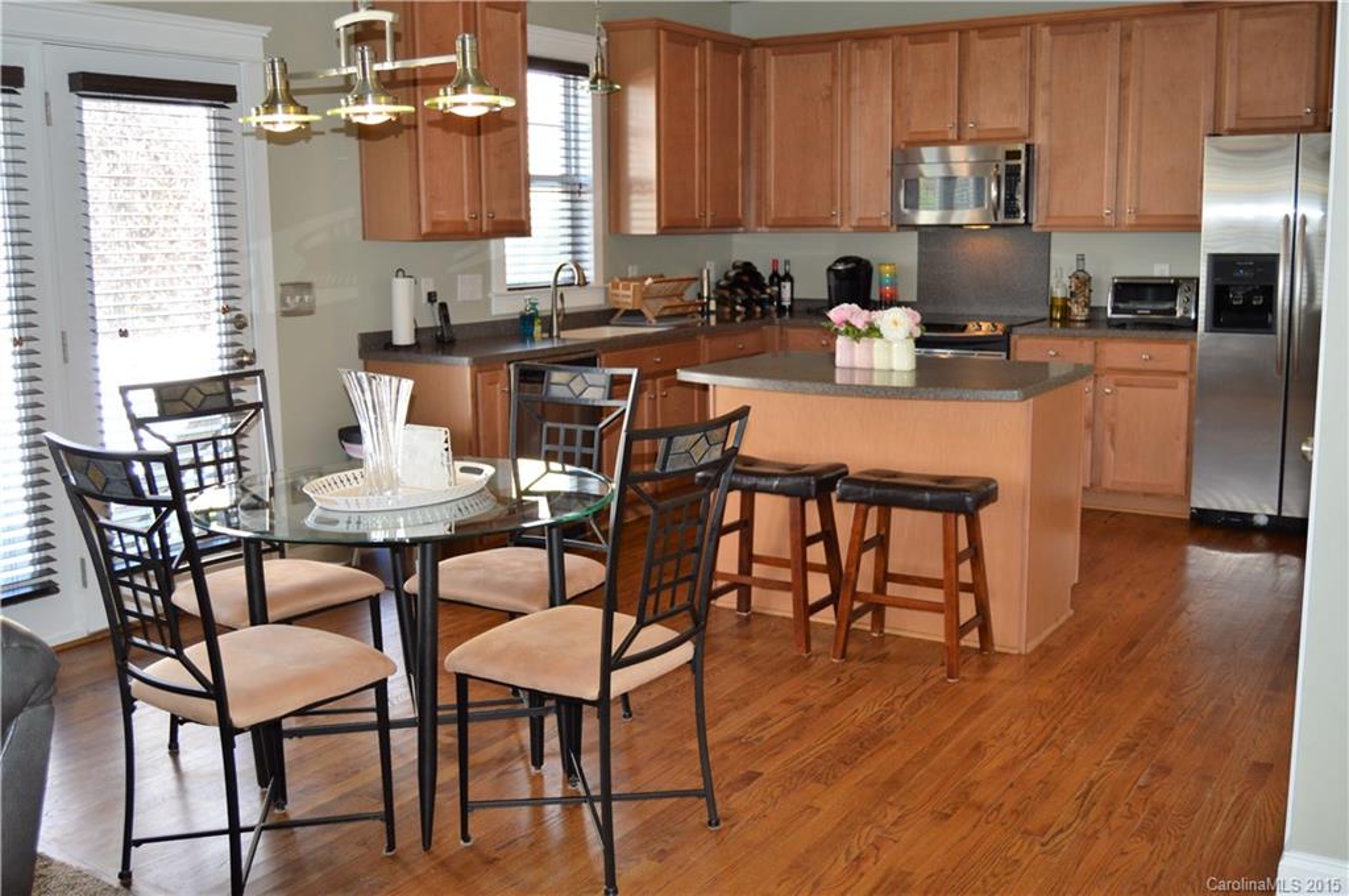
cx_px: 674
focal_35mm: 34
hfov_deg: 55.2
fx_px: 1291
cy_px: 448
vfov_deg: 38.3
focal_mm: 23
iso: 400
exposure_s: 1/100
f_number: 4
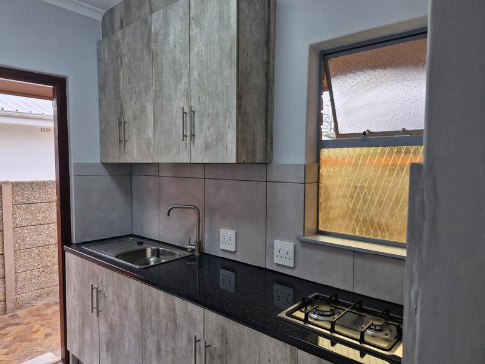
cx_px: 242
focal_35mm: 23
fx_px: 322
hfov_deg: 73.9
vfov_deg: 58.9
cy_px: 182
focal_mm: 5.54
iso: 100
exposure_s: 1/180
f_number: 1.8
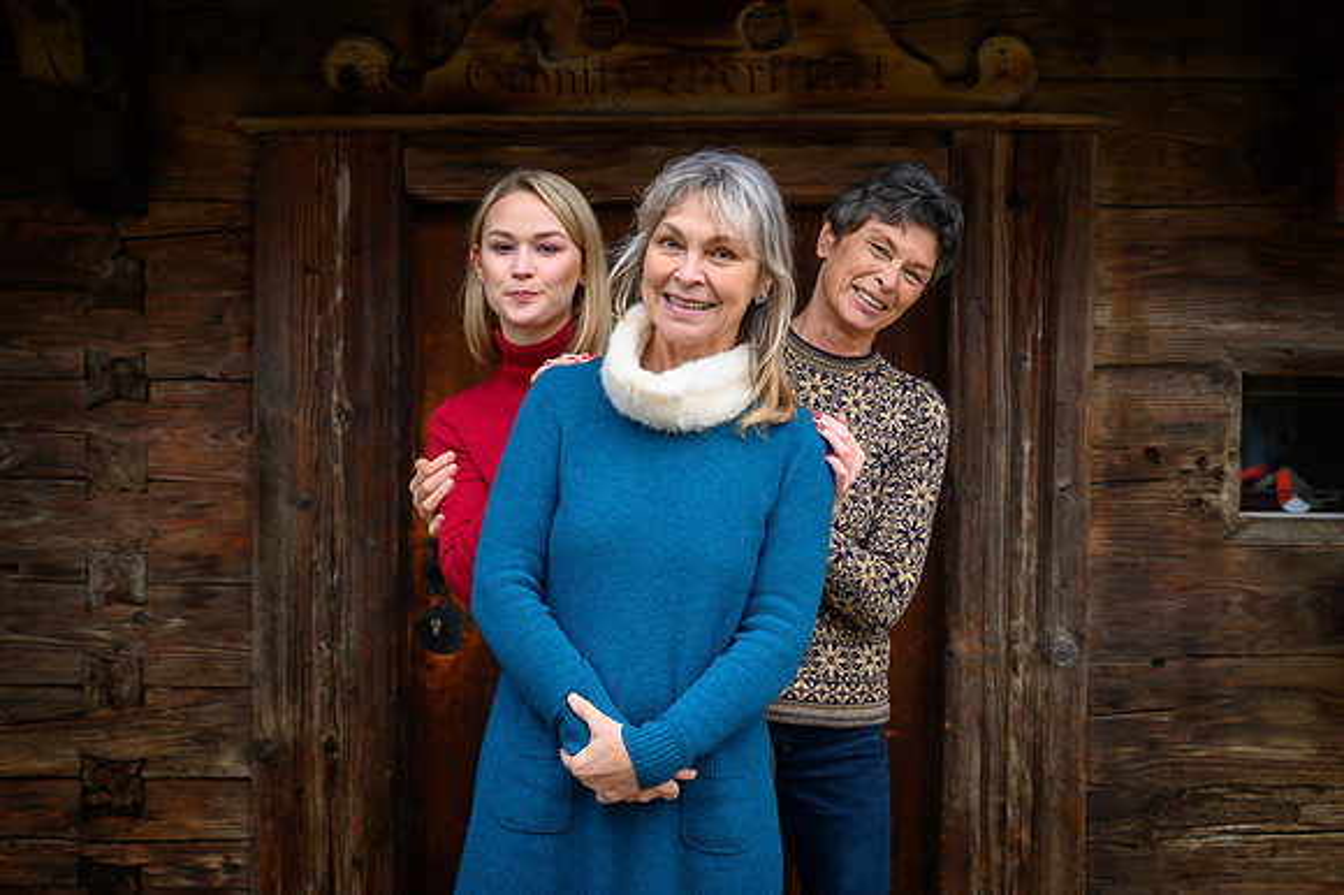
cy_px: 448
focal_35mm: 70
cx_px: 672
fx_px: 2612
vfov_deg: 19.4
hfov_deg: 28.9
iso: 640
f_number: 4.5
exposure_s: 1/320
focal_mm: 70
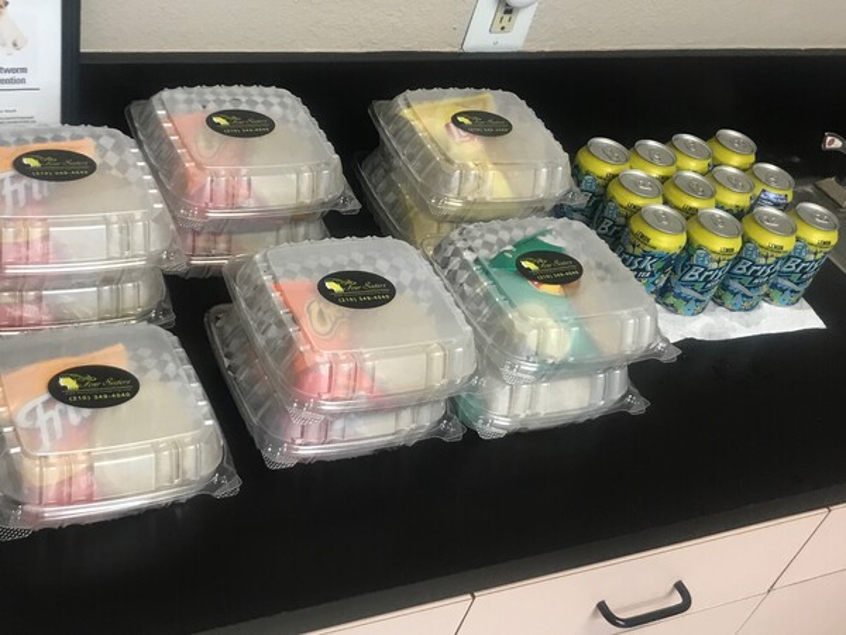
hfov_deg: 63.4
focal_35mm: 28
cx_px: 423
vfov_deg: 49.7
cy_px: 318
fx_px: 684
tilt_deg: -36.0
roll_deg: -16.5
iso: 40
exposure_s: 1/17
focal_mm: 3.99
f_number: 1.8
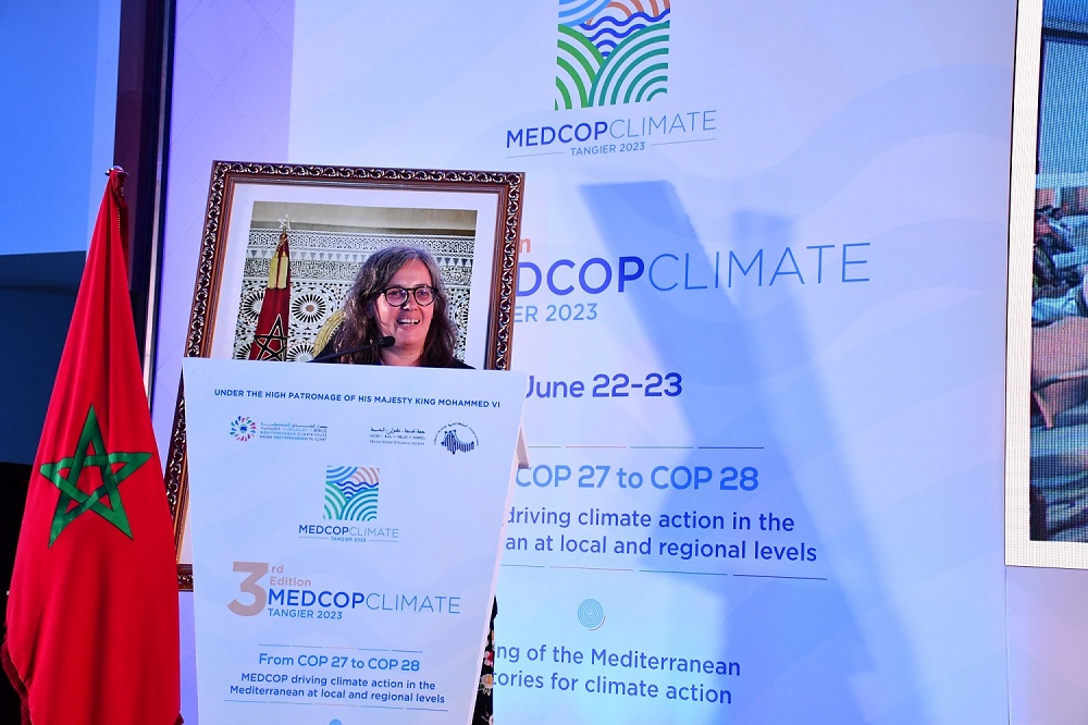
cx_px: 544
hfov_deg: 31.9
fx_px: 1903
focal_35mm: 63
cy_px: 362
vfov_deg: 21.6
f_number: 4.5
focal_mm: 42
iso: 1800
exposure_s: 1/125
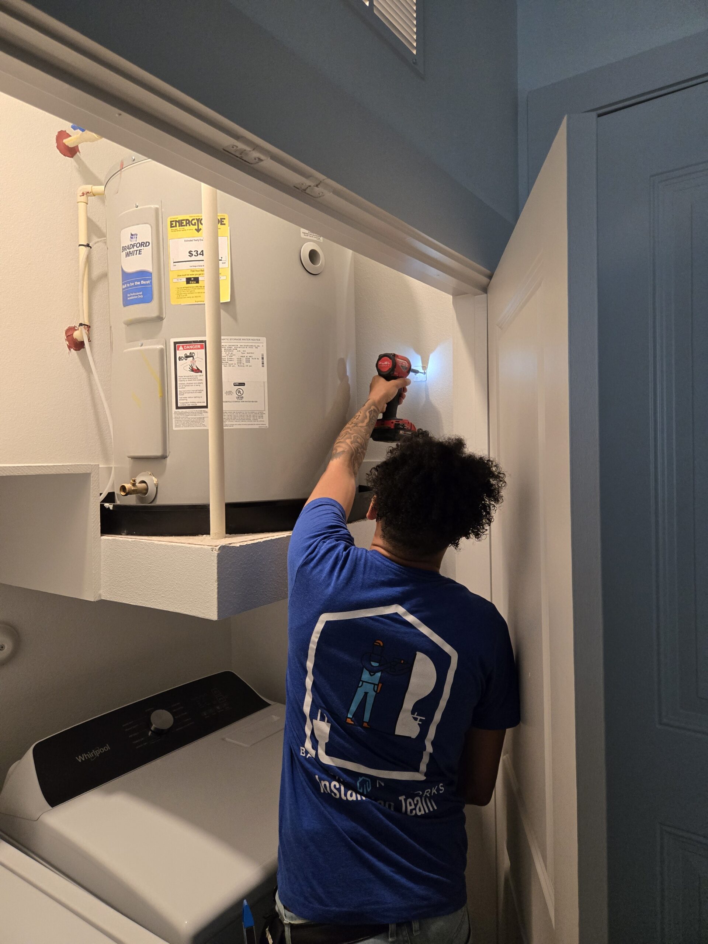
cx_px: 354
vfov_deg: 73.9
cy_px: 472
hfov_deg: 58.9
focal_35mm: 23
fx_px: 627
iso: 500
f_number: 1.8
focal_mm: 5.4
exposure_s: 1/120
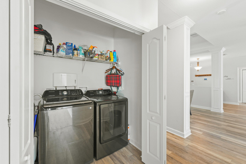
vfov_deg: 81.2
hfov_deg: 104.3
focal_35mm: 14
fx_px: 96
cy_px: 82
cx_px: 123
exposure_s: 2
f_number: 9
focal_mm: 14
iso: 250
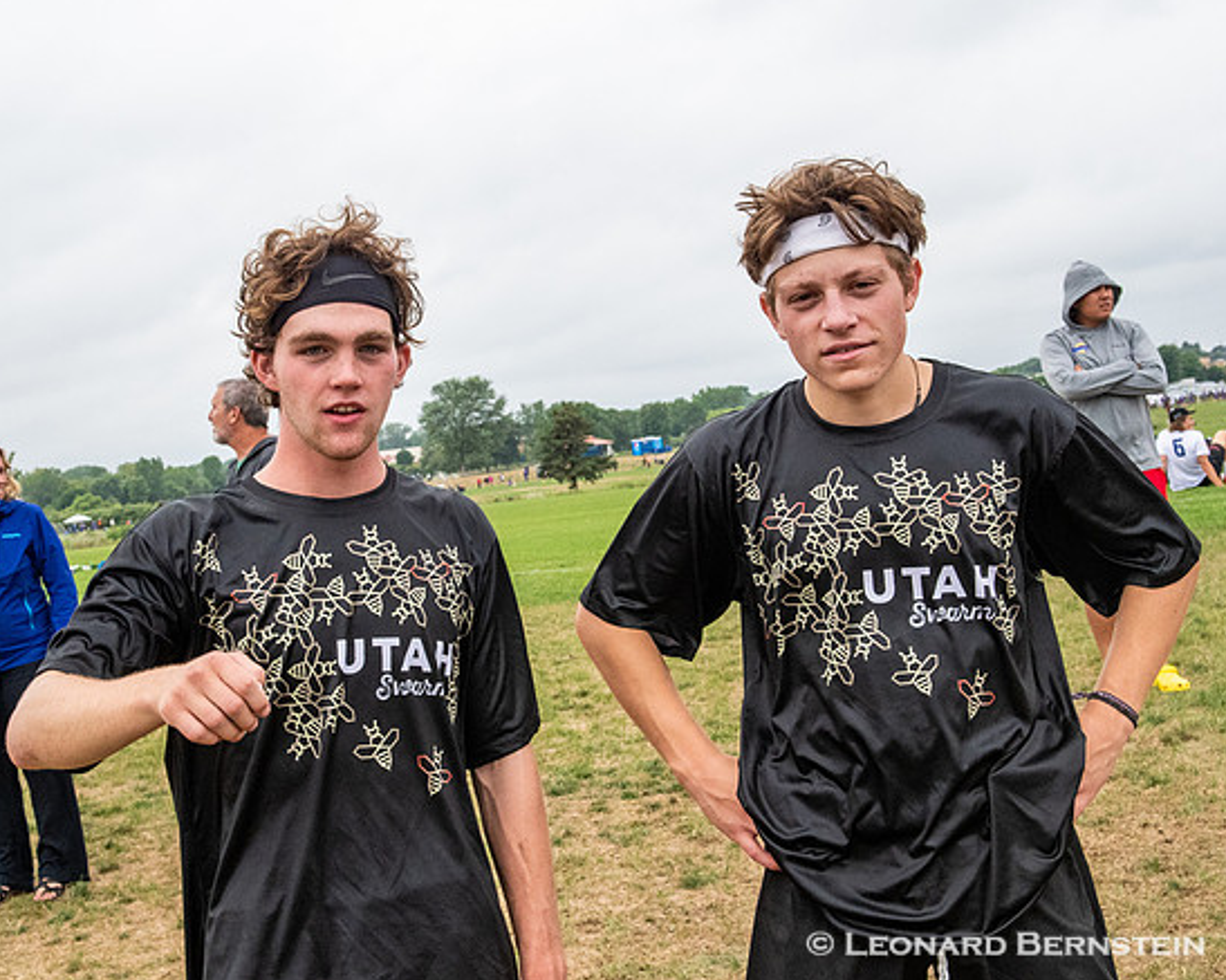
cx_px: 504
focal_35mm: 56
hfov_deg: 33.5
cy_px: 454
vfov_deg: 27.1
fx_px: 2031
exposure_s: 1/1000
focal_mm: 30
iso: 1600
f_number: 8
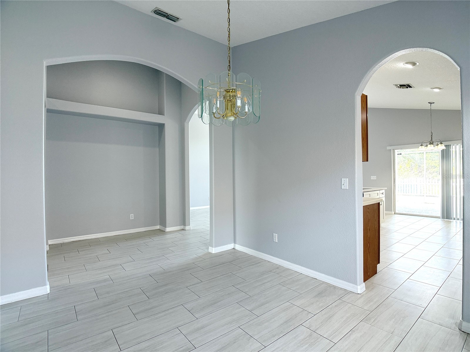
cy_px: 176
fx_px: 326
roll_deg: +0.3
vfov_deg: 56.8
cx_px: 235
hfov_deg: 71.6
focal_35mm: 24
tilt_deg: +0.1
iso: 200
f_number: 1.78
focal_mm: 6.76
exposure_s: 1/226
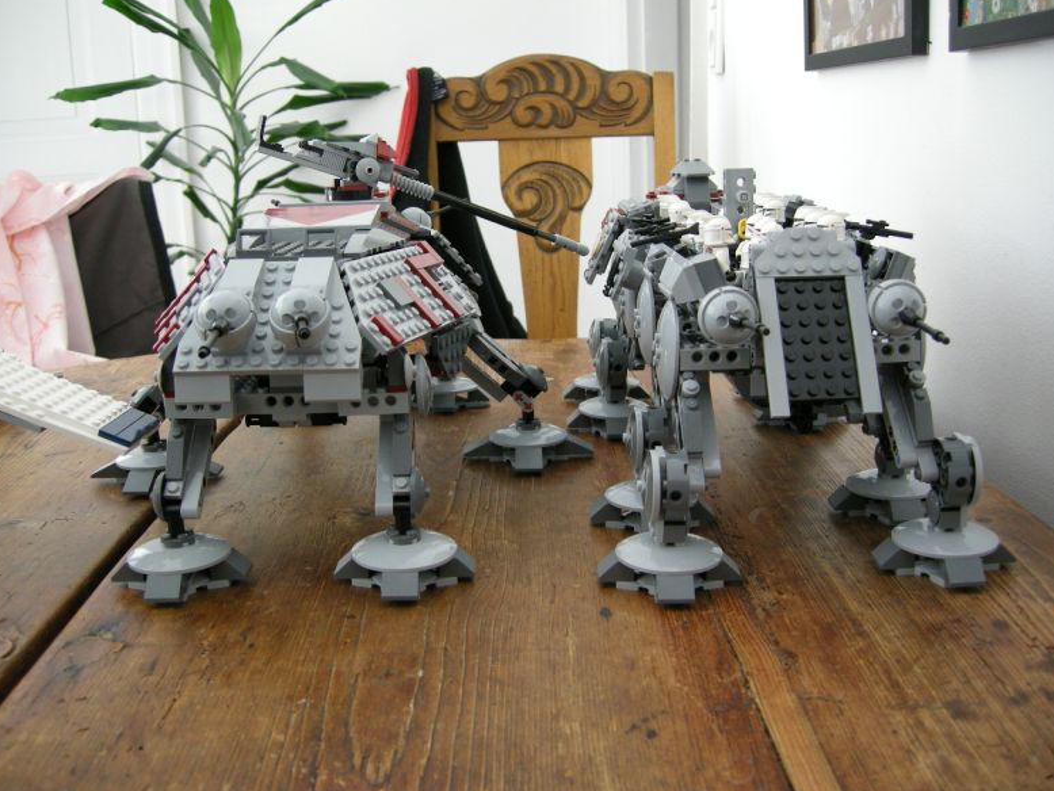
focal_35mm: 37
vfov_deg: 38.7
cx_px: 532
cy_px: 398
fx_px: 1127
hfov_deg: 50.1
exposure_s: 1/30
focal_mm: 7.5
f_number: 2.7
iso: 158
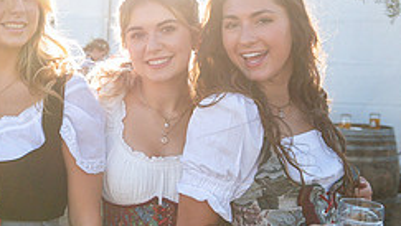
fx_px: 851
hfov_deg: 25.1
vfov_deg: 15.1
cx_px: -7
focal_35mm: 80
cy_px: 126
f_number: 4
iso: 1000
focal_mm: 32
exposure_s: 1/4000
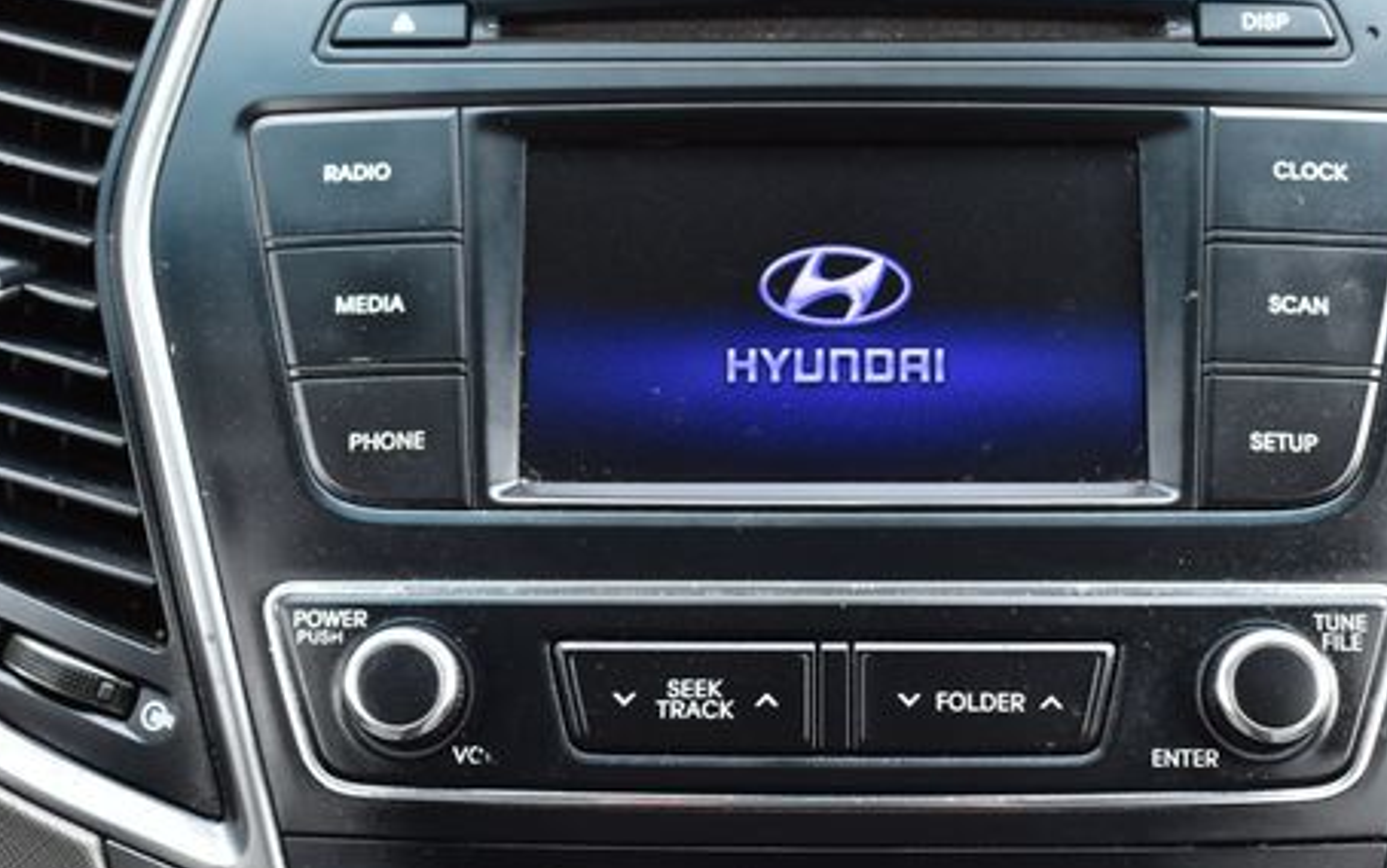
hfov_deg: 30.7
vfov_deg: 19.5
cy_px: 440
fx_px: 2523
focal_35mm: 67
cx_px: 733
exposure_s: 1/30
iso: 400
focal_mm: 31
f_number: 7.1
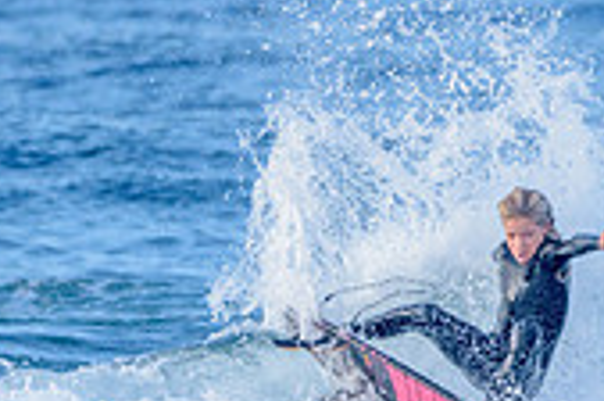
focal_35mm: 2109
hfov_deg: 1.0
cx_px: 487
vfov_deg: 0.6
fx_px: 35317
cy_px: 372
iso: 450
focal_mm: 500
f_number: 5.6
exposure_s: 1/1250
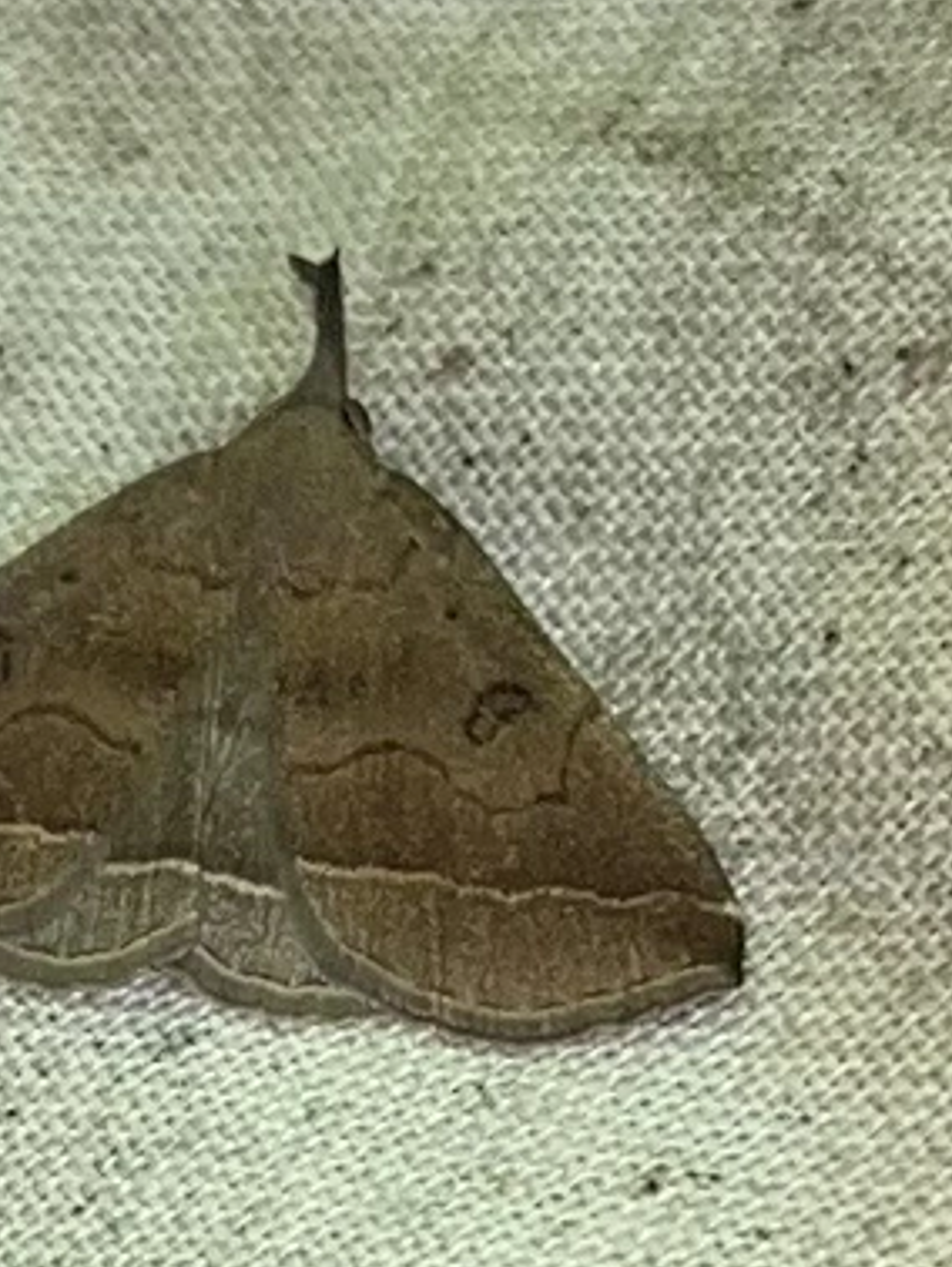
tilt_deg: -78.6
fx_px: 1612
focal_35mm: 44
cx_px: 295
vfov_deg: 42.9
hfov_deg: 32.6
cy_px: 697
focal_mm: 5.1
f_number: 1.6
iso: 32
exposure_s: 1/79
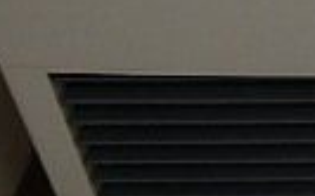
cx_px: 540
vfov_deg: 12.1
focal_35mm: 107
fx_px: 918
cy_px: -9
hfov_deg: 16.7
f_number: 3.5
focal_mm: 3.7
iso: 200
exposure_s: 1/60
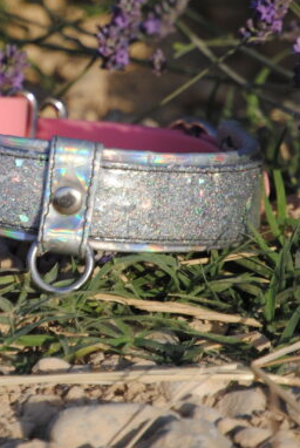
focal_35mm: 704
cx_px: 54
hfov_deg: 2.0
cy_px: 130
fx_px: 8768
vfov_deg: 2.9
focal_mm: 200
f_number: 5.6
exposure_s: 1/640
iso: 200
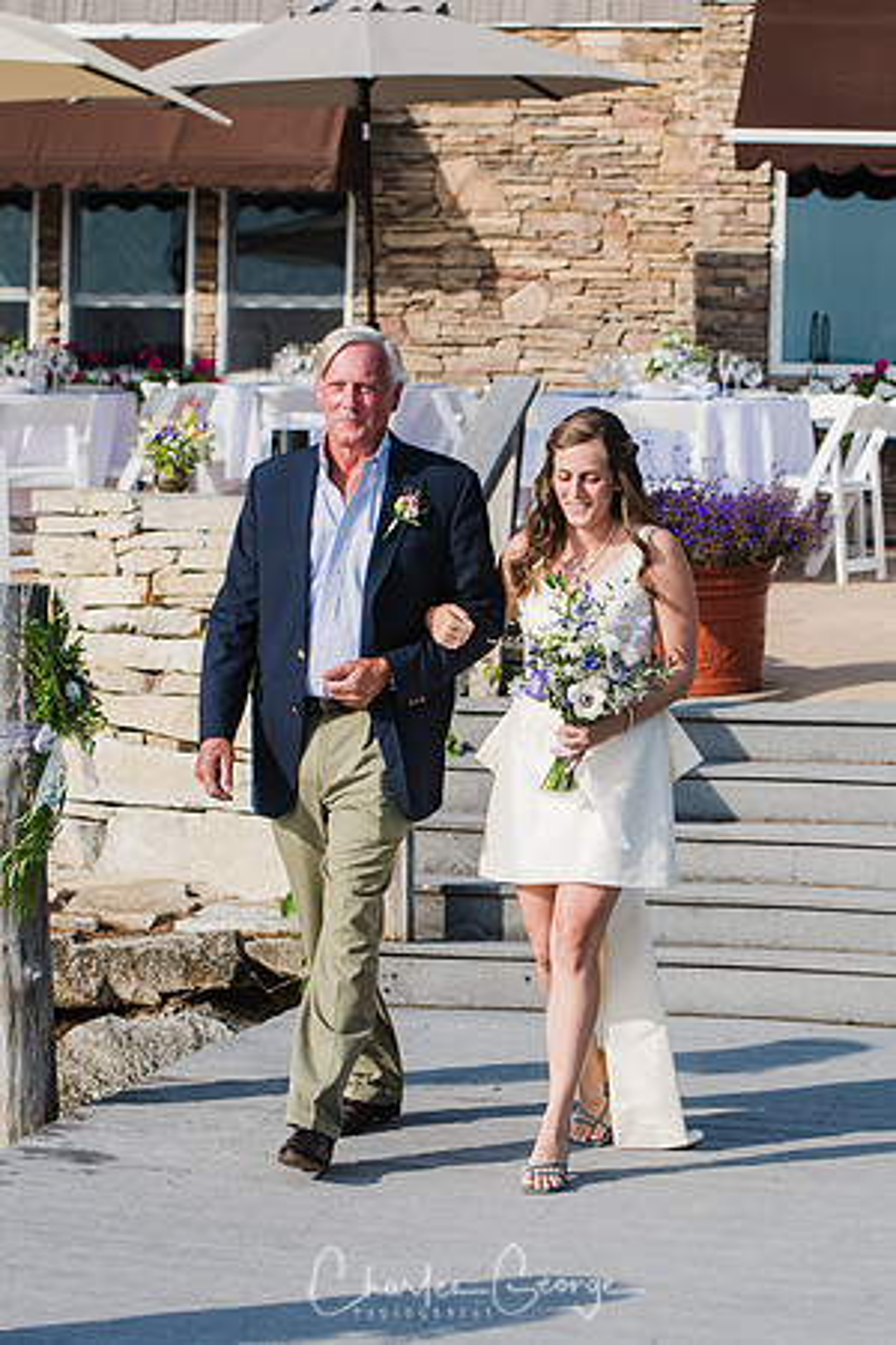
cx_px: 448
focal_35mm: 105
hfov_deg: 13.0
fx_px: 3920
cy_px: 672
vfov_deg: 19.5
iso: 200
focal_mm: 70
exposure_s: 1/1600
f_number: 4
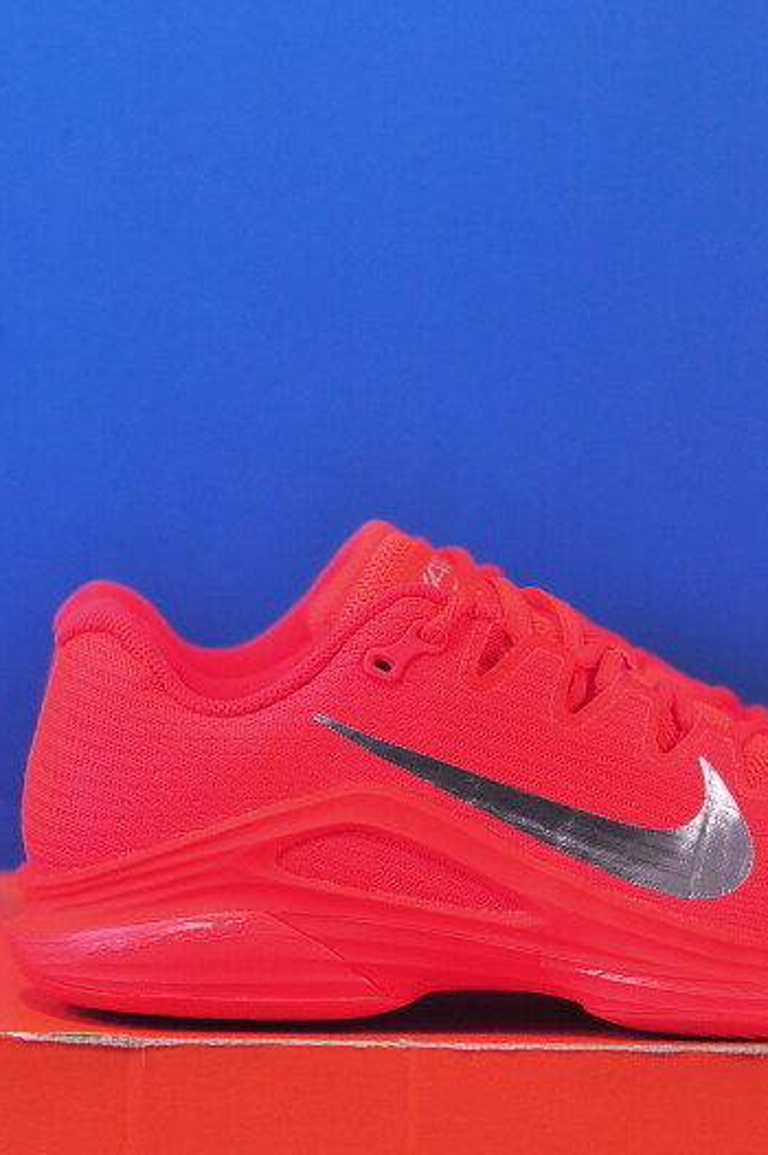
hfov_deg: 12.0
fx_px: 3653
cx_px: 502
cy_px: 579
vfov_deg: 18.0
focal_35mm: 114
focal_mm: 50
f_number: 2.8
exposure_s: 1/320
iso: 250
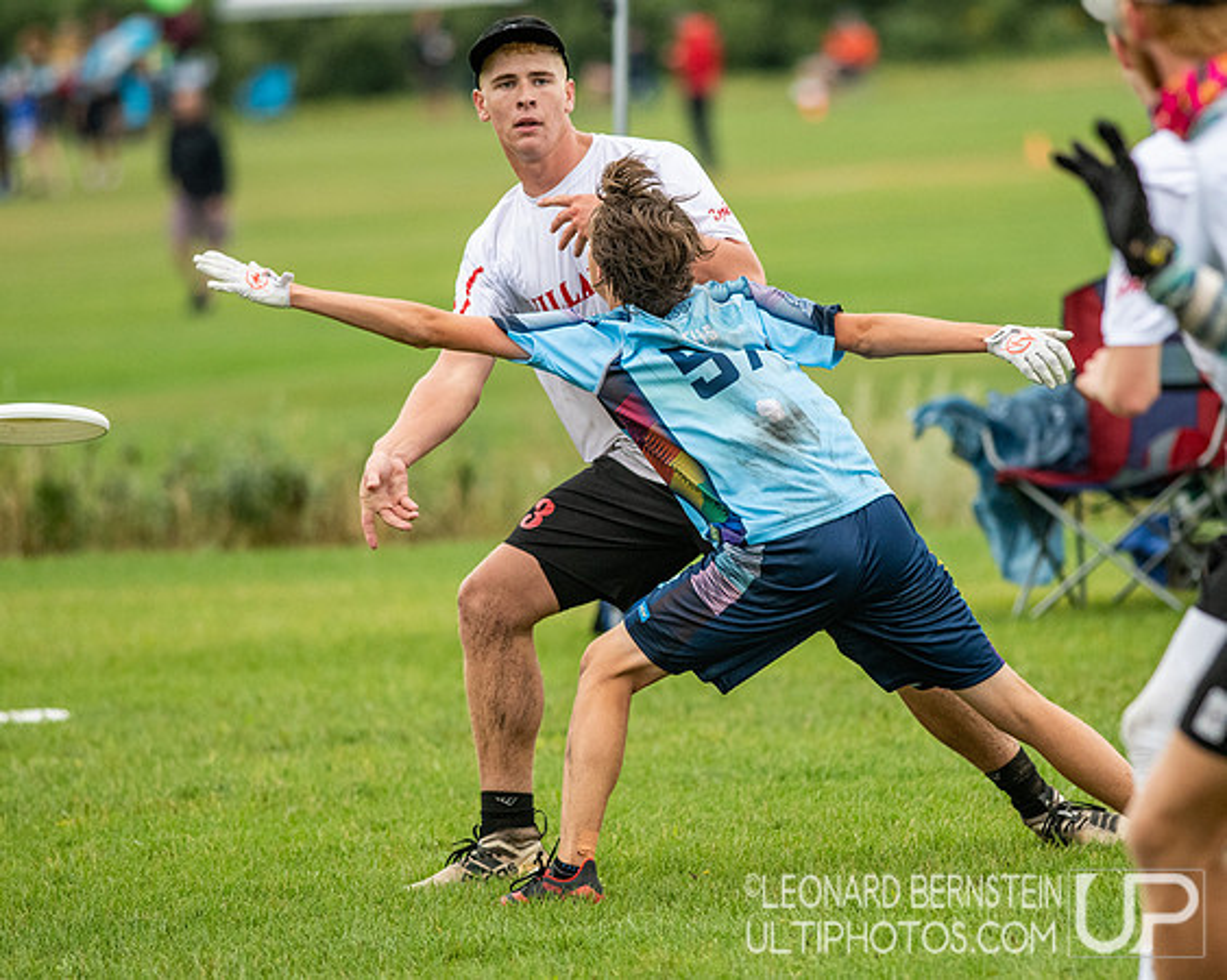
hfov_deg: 3.8
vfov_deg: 3.1
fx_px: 18398
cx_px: 736
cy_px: 490
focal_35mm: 507
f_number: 4
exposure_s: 1/2000
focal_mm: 300
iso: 1600
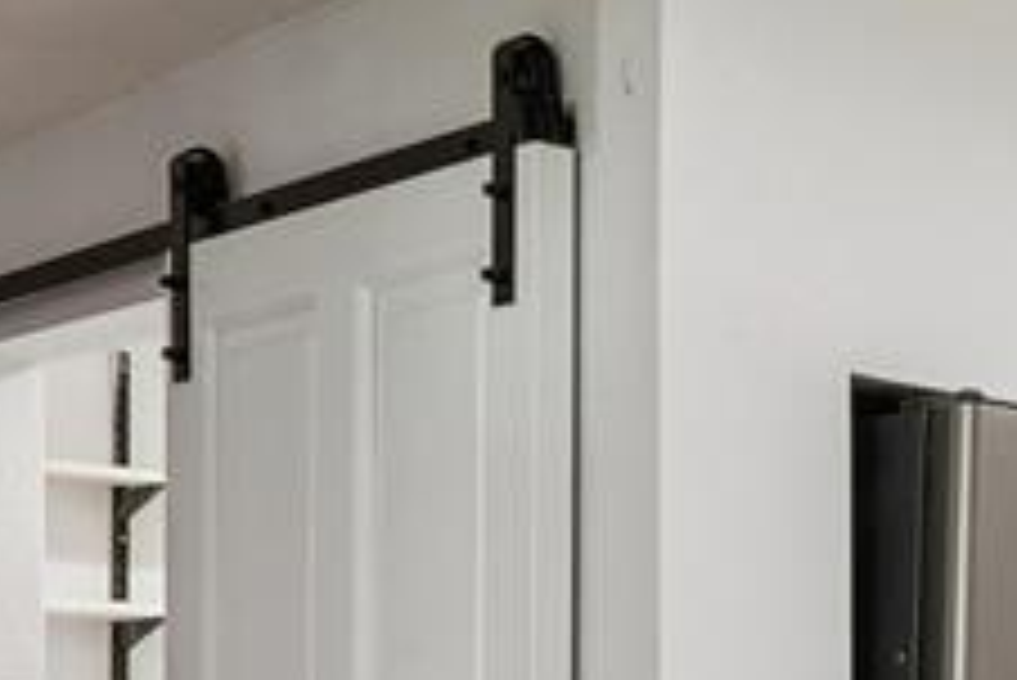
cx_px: 1908
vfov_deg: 13.9
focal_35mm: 95
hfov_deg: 17.0
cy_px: 874
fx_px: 2685
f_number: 9
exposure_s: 1/2.5
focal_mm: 14
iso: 100
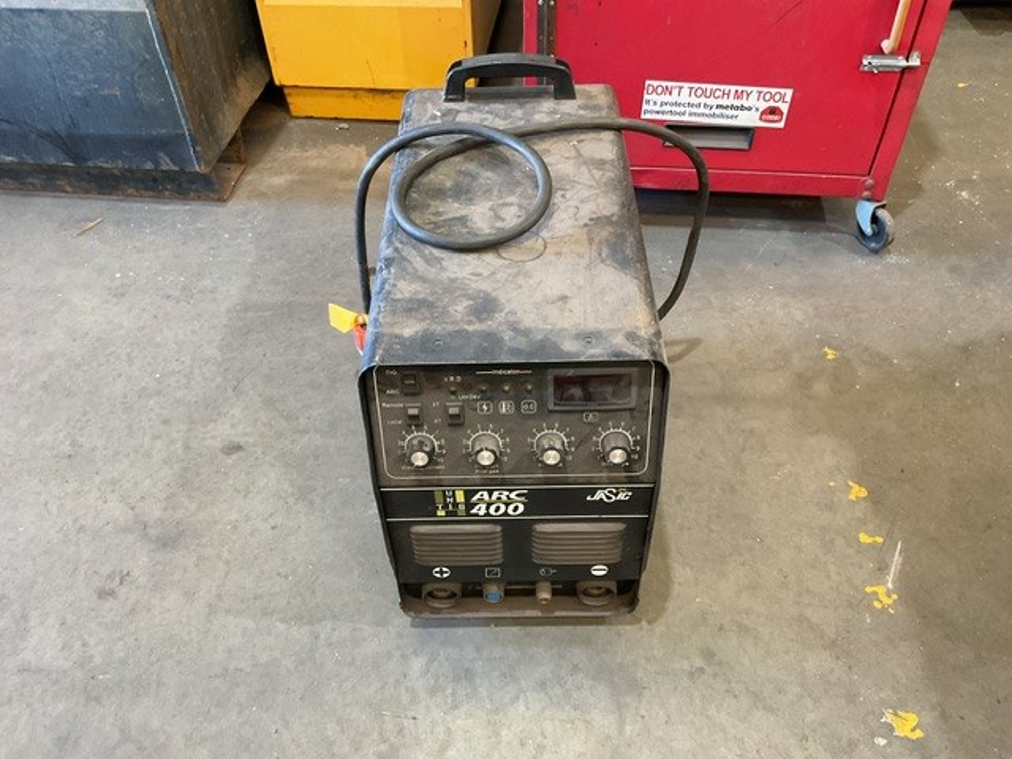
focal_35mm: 29
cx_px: 506
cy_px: 380
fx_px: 848
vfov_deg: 48.2
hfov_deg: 61.7
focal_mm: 3
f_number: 1.8
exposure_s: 1/60
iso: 160
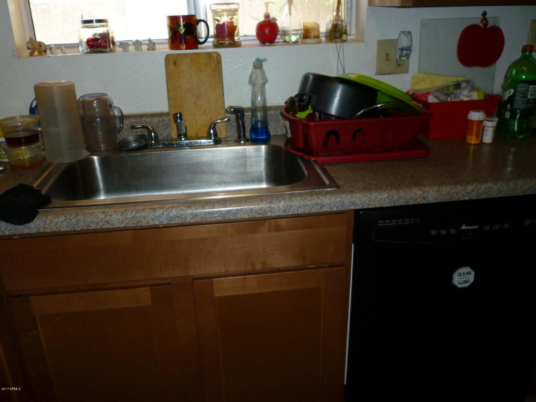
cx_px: 268
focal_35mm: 29
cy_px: 201
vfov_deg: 48.2
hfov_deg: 61.7
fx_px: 449
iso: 100
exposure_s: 1/60
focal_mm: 5.2
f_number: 3.3
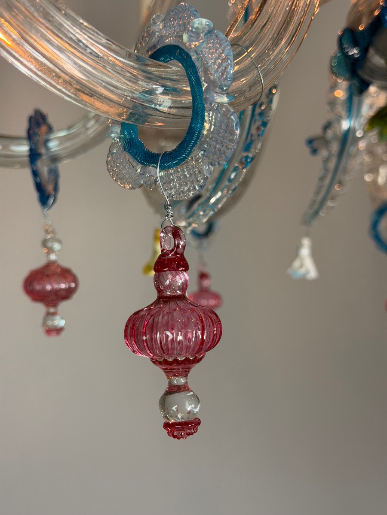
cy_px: 258
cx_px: 194
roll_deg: +3.5
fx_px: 716
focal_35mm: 48
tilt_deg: +1.8
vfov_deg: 39.7
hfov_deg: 30.3
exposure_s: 1/50
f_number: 1.78
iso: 100
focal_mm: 6.76
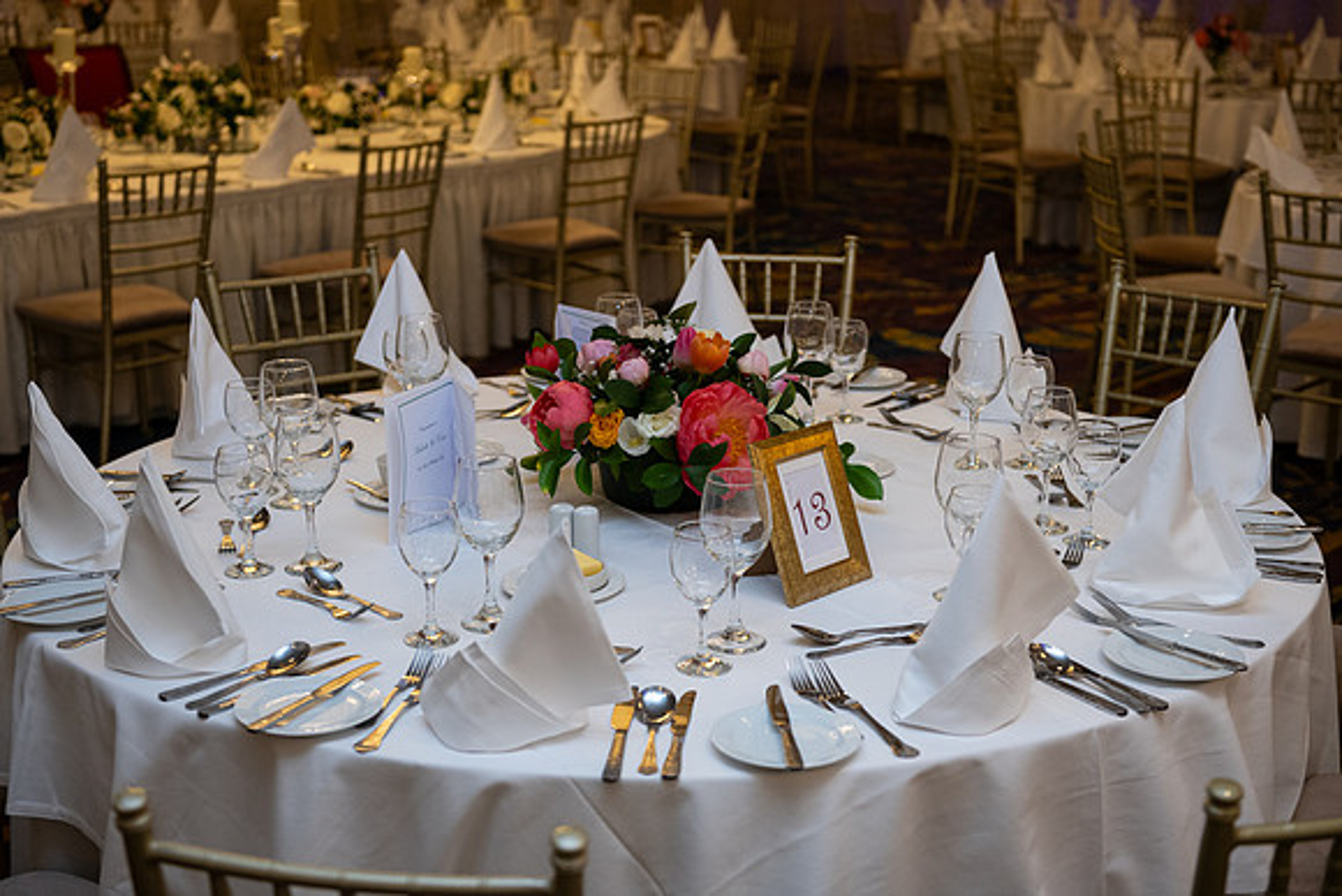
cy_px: 448
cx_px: 671
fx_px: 2051
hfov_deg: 36.2
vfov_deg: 24.6
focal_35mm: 55
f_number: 3.5
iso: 640
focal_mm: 55
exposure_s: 1/160
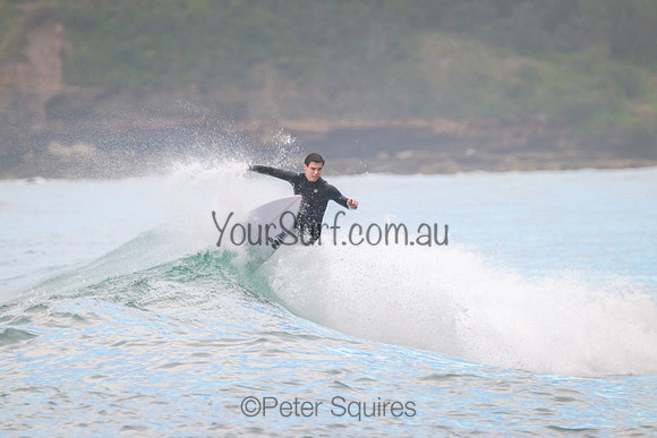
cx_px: 328
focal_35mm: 800
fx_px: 14603
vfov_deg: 1.7
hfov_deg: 2.6
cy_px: 219
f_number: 11
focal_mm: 800
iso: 1800
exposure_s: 1/320
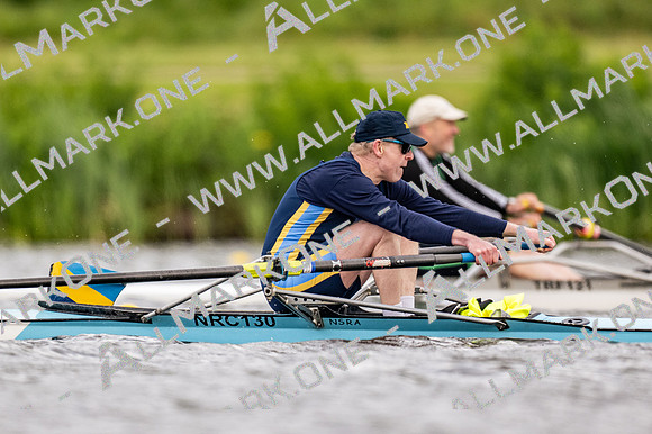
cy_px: 217
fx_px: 16290
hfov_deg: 2.3
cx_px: 326
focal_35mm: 900
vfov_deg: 1.5
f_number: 4
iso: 900
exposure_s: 1/2500
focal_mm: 600
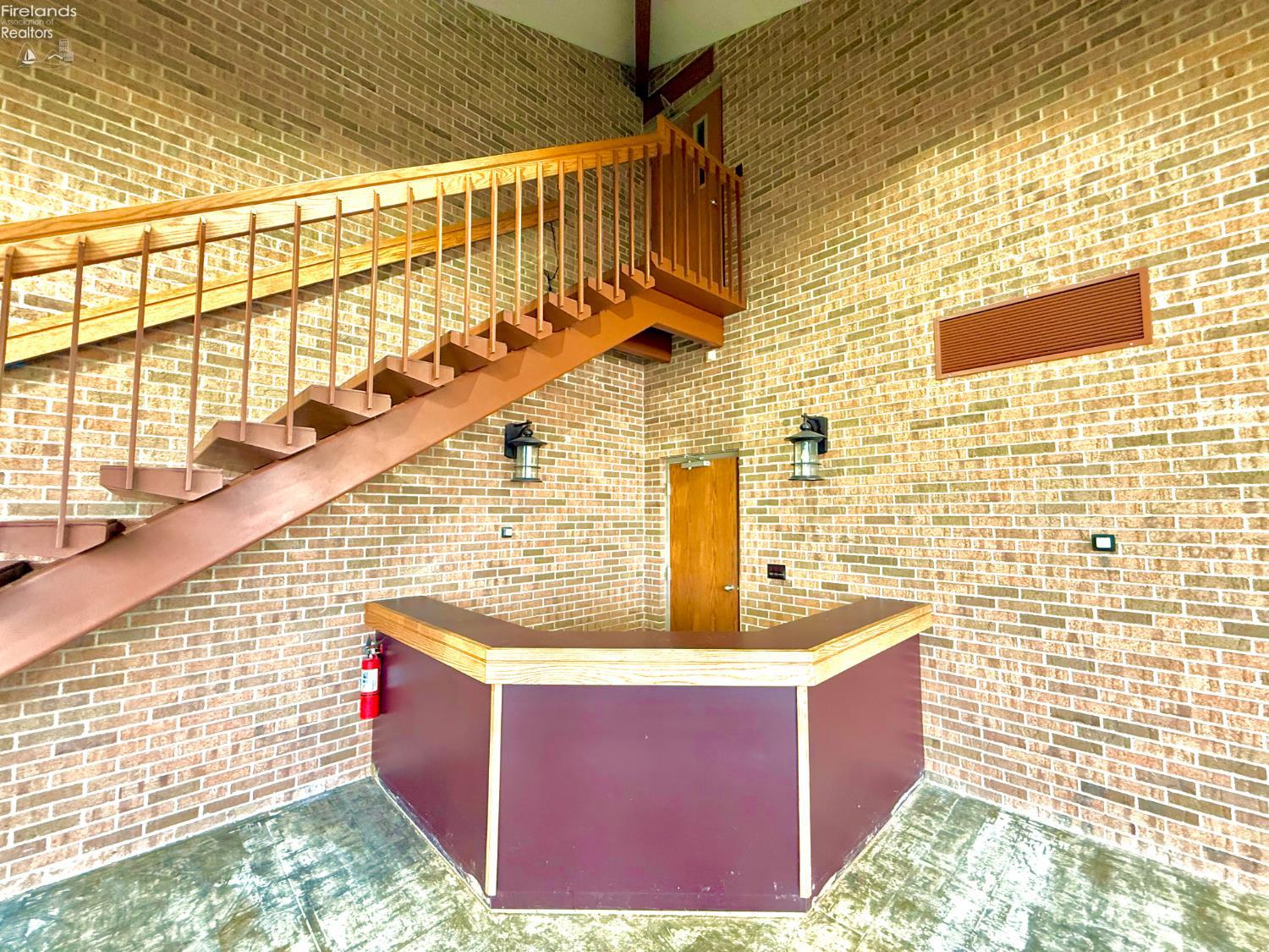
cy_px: 476
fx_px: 513
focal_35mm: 14
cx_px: 634
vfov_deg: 85.7
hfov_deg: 102.1
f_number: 2.2
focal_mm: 2.22
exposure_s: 1/60
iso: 320
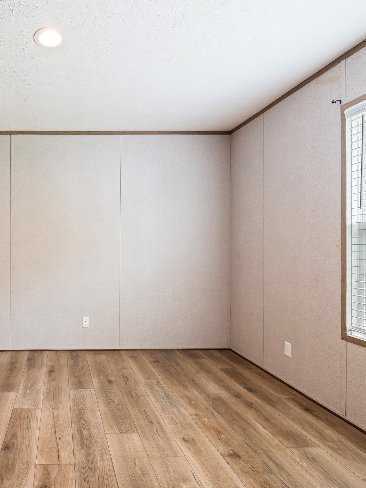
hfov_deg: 55.5
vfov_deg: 76.4
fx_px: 310
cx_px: 60
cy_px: 246
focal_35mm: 22
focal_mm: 15
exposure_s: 1/3
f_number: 6.3
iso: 125
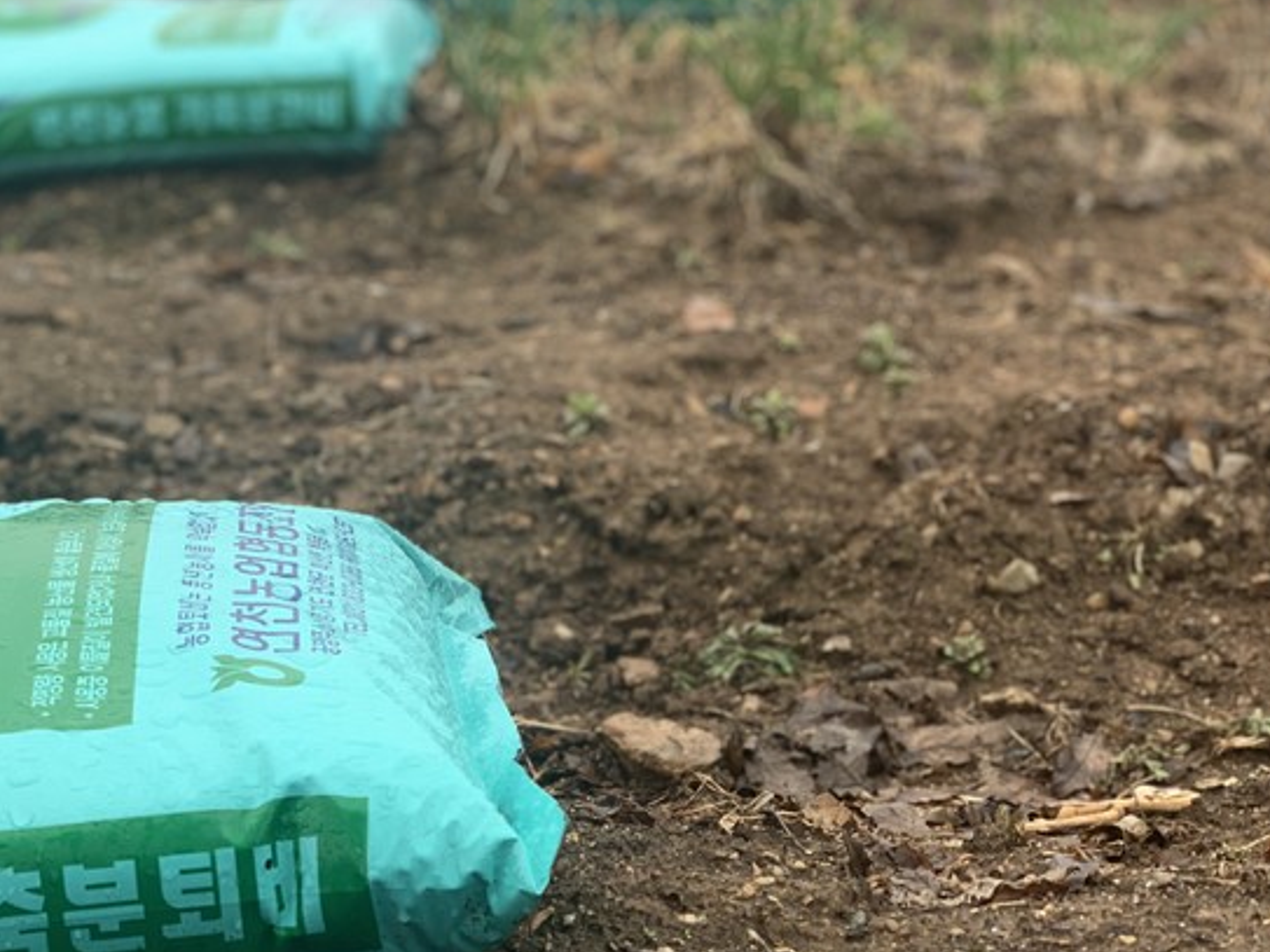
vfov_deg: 16.0
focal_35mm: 92
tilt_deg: -8.9
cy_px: 243
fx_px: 3375
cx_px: 332
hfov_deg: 21.2
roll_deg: -0.3
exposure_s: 1/122
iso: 16
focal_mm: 6
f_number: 2.4
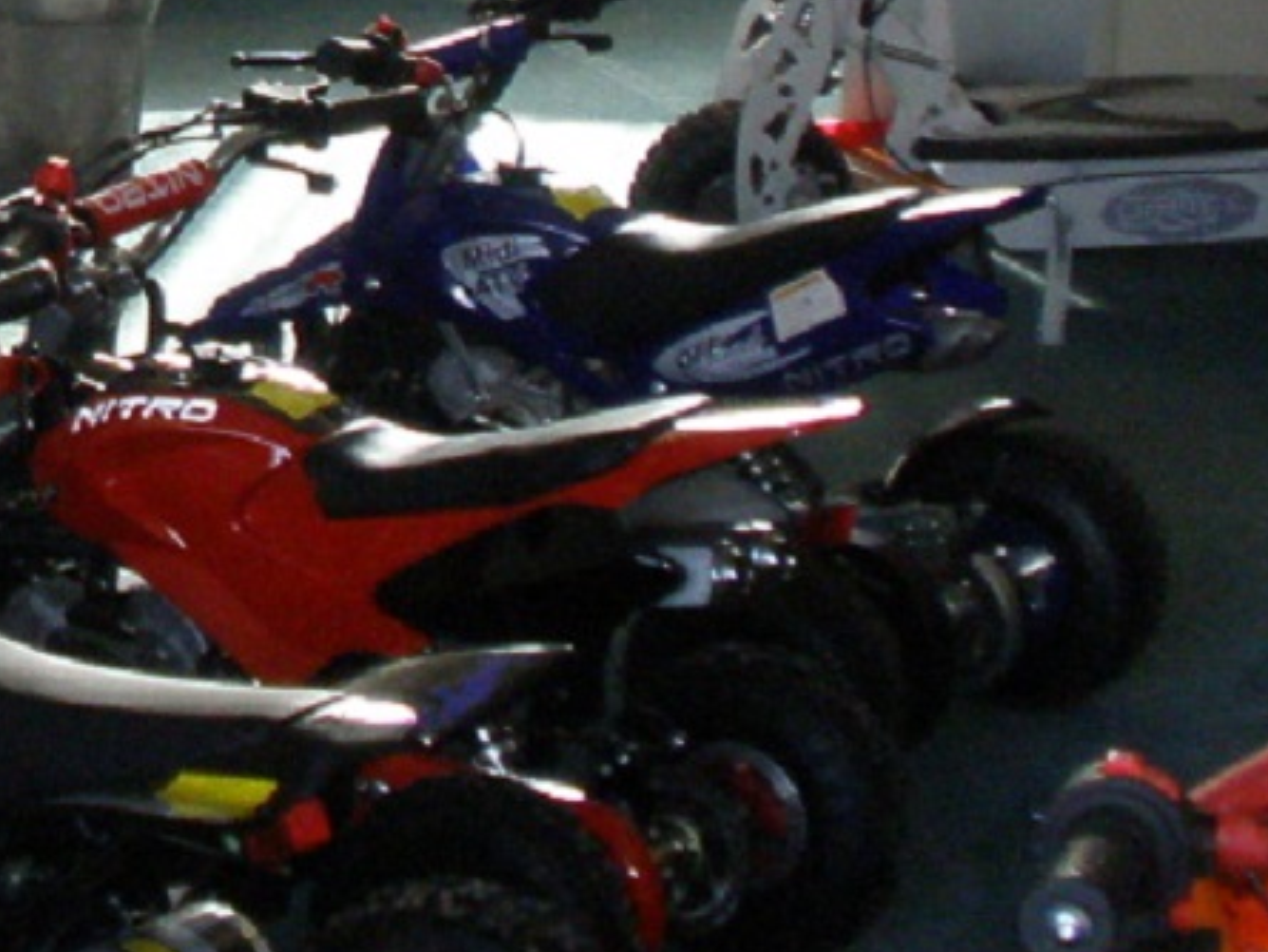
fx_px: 6339
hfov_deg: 11.1
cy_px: 0
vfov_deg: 8.5
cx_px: -399
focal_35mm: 173
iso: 100
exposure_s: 1/30
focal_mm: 6.6
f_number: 3.5
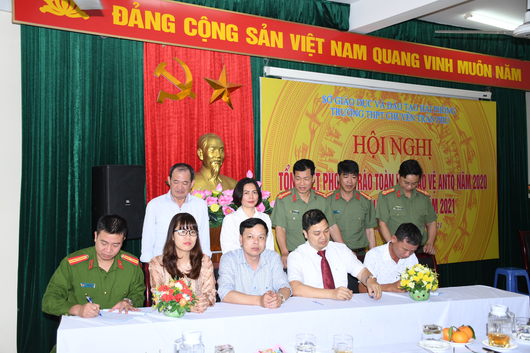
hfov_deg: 49.6
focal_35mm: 39
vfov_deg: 34.2
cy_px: 176
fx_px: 574
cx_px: 265
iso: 400
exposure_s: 1/200
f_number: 4
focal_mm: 26
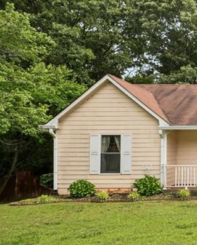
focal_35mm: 41
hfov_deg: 27.1
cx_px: 287
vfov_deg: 43.9
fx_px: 298
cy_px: 74
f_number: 8
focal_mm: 17
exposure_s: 1/200
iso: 64
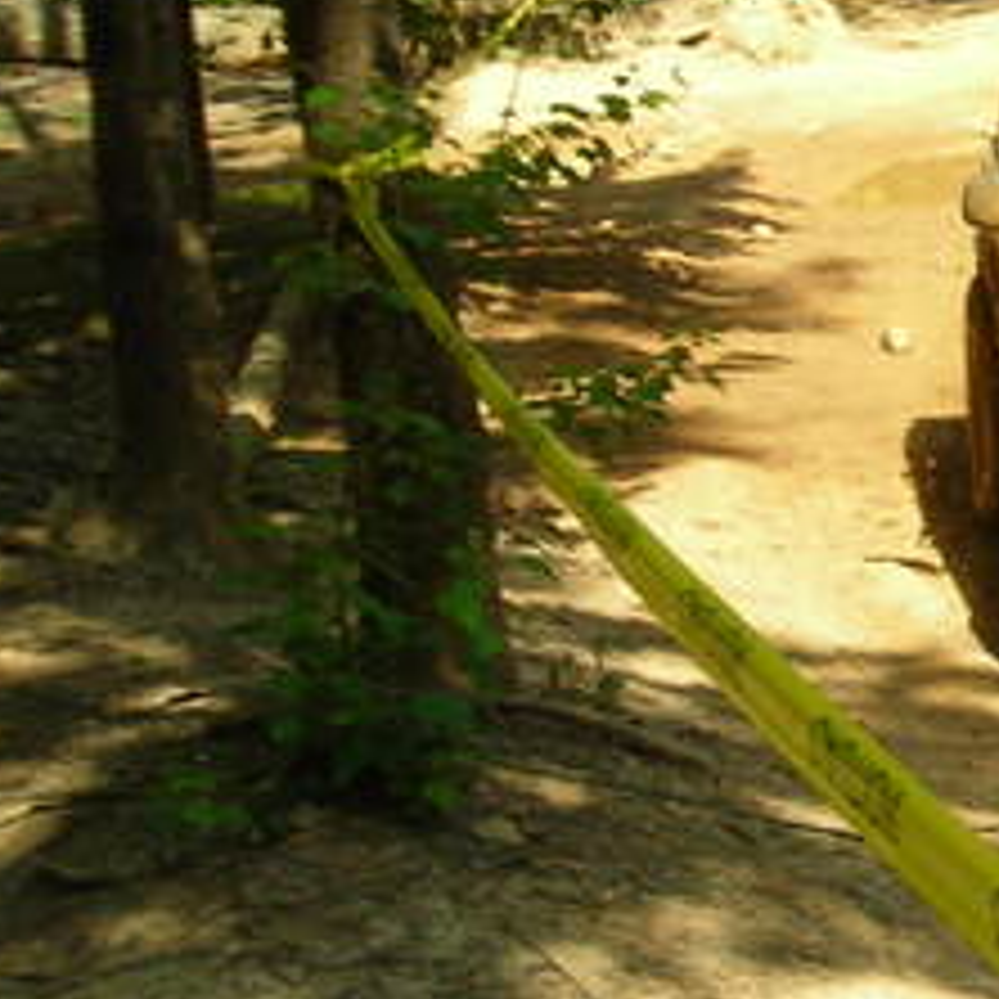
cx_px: 1512
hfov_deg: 13.5
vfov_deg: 14.4
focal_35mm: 121
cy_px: 418
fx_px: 3951
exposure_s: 1/102
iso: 84
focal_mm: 6.3
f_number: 6.4
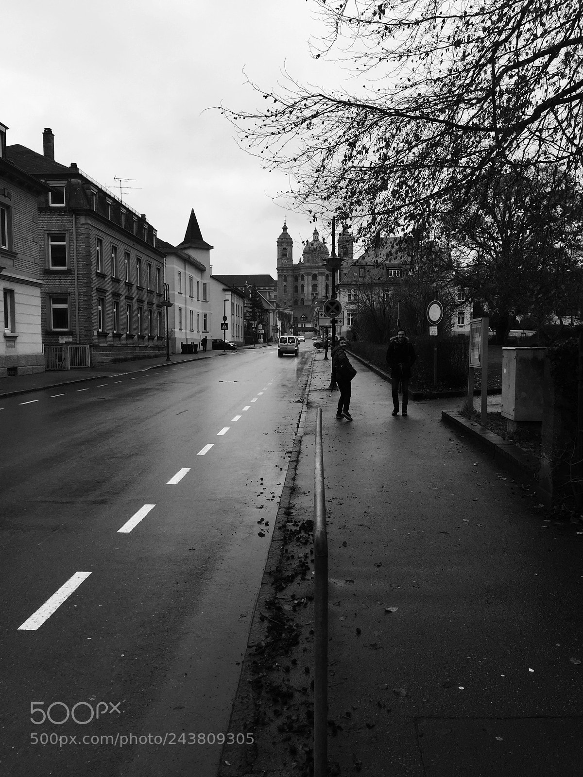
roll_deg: -0.3
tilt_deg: -2.5
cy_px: 388
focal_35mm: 29
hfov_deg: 48.2
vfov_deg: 61.7
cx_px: 292
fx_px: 651
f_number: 2.2
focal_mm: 4.15
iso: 32
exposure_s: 1/879
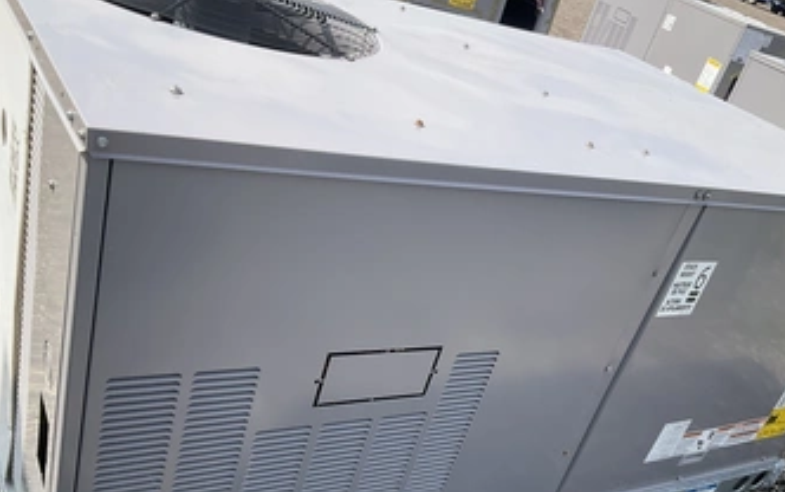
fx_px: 792
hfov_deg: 52.7
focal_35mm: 37
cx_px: 411
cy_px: 334
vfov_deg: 34.1
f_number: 1.8
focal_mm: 3
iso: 25
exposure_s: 1/1250
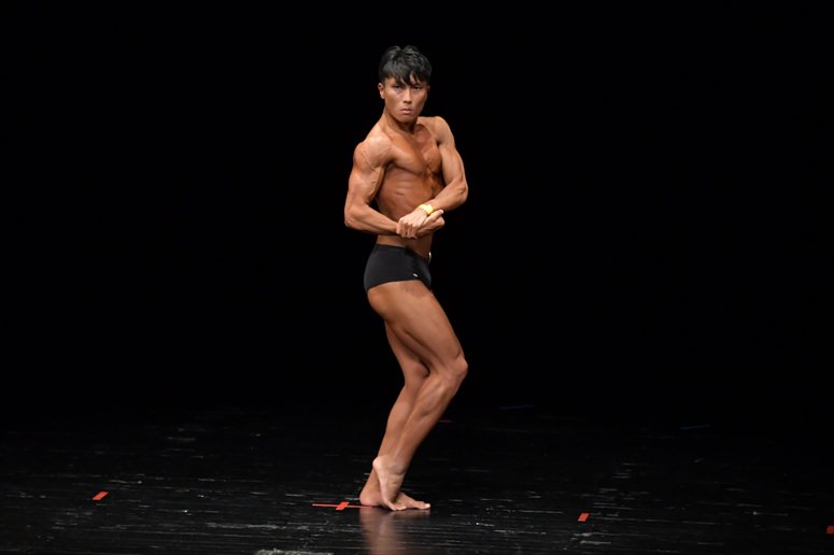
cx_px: 417
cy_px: 278
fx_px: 6599
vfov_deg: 4.8
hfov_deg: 7.2
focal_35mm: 285
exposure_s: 1/400
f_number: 5.6
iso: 3200
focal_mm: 190
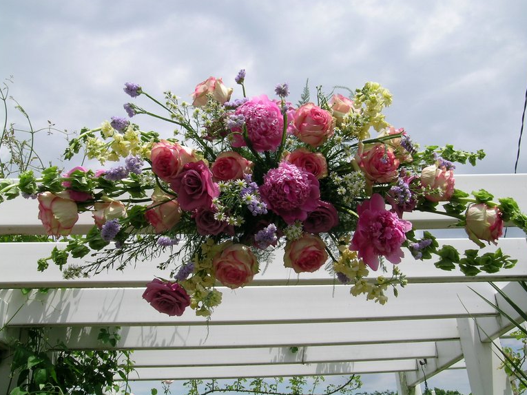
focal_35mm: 68
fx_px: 1035
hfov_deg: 28.6
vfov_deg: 21.6
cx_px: 268
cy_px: 191
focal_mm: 6.5
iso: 50
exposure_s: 1/332
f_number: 7.3
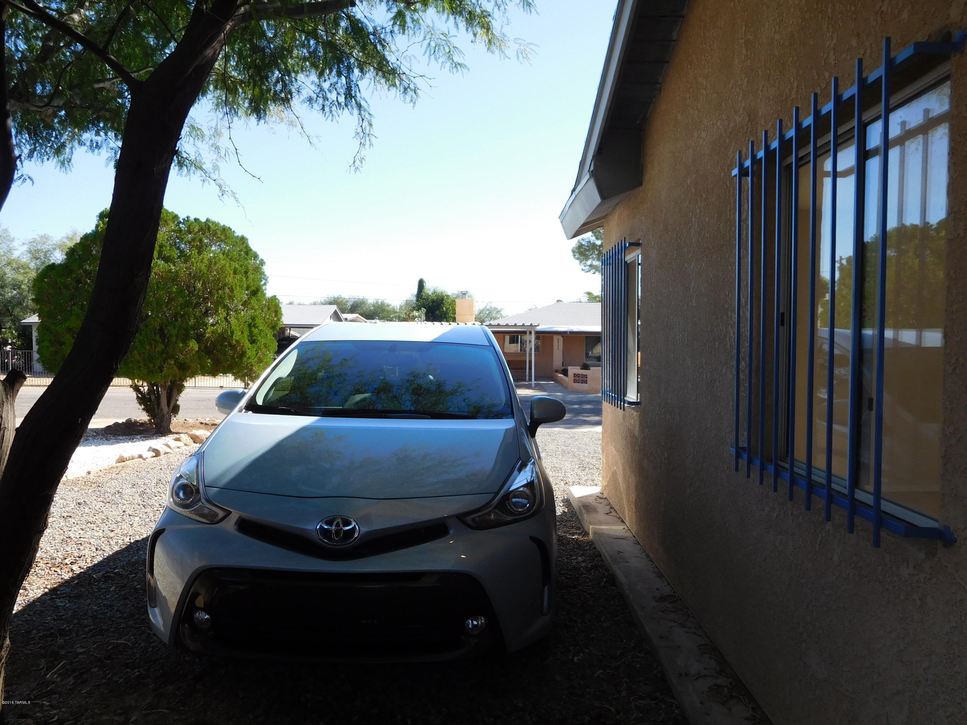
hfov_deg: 69.4
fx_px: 698
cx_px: 484
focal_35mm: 25
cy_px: 362
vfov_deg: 54.9
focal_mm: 4.5
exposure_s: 1/640
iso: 125
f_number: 3.4
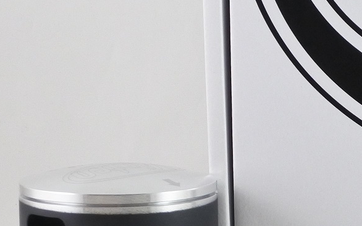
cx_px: 401
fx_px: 1036
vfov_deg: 12.3
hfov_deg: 19.0
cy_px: 234
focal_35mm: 105
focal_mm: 13.1
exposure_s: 1/125
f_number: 4
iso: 450
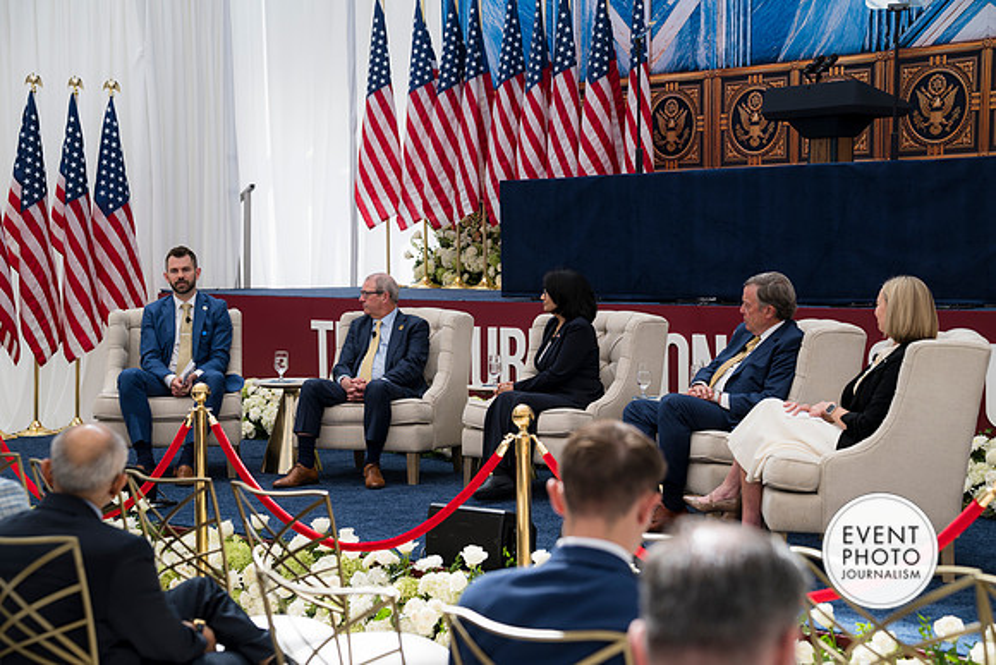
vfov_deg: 19.5
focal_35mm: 70
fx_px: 1937
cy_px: 332
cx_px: 498
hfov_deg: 28.8
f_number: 4
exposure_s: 1/160
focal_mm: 70
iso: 64
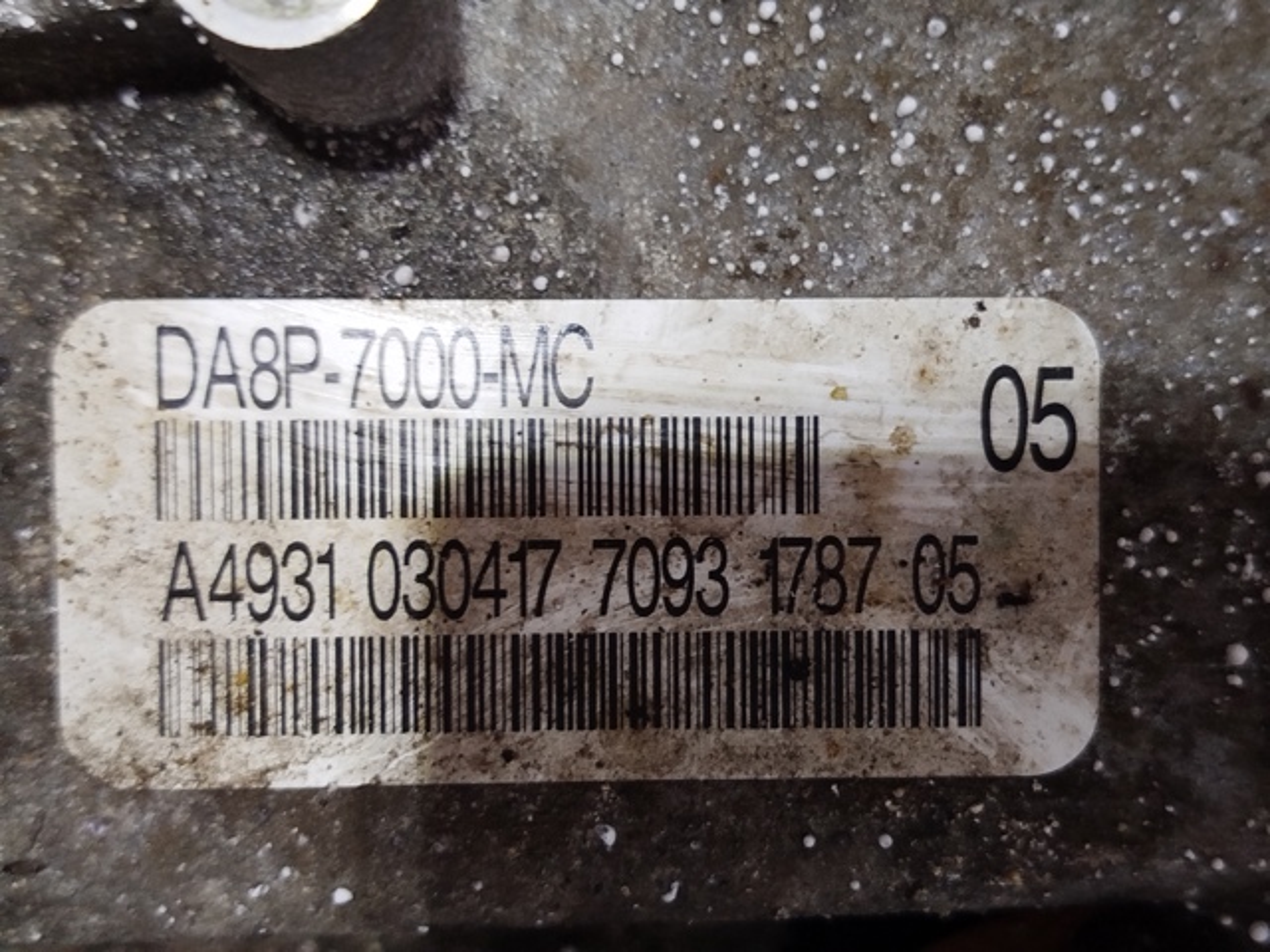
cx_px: 635
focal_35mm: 48
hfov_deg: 39.7
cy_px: 476
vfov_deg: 30.3
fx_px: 1761
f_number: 1.7
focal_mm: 5.31
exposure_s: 1/33
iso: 250
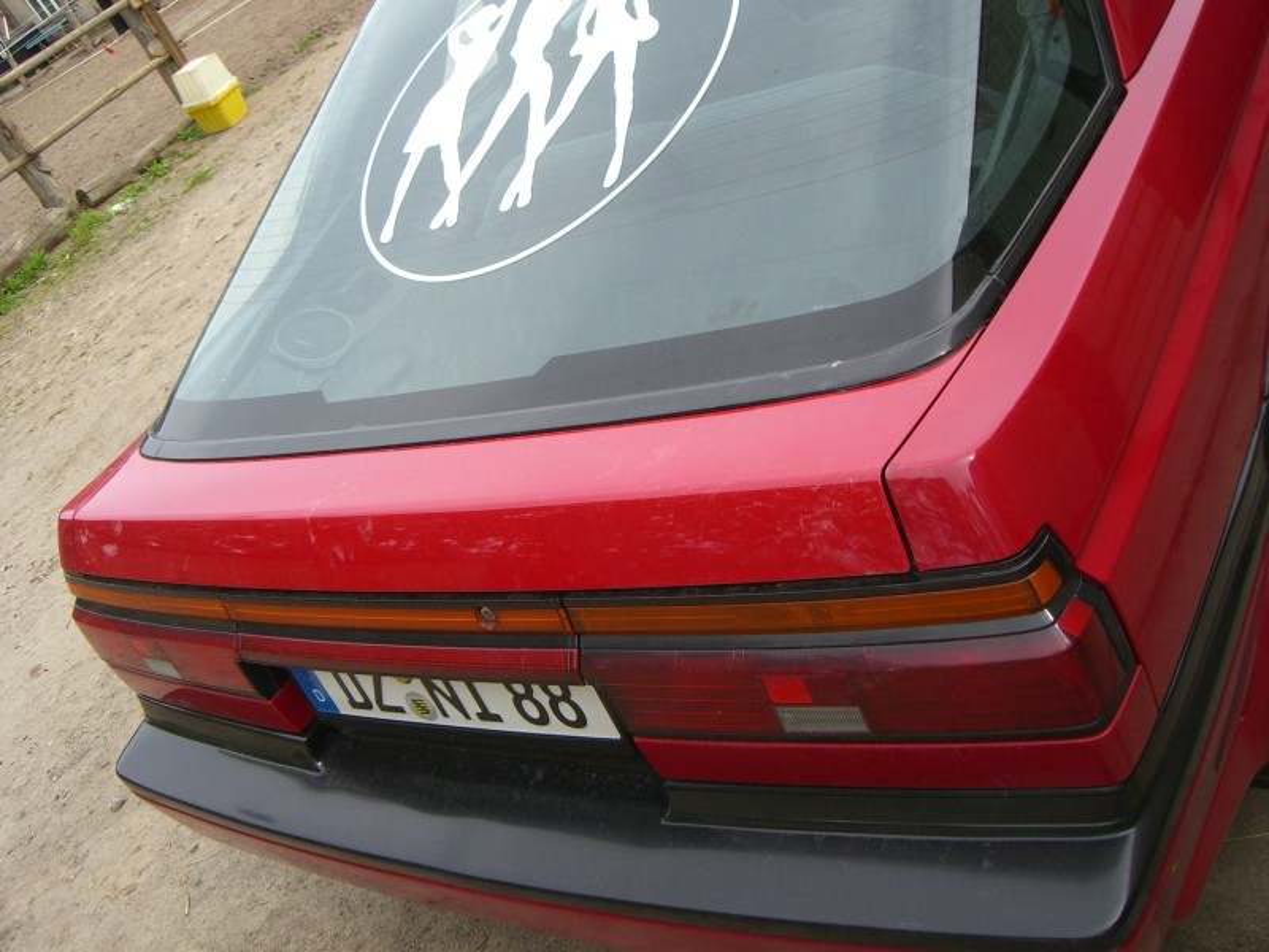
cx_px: 634
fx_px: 1393
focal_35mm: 38
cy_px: 476
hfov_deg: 49.0
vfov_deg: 37.7
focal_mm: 6.2
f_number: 4.3
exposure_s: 1/200
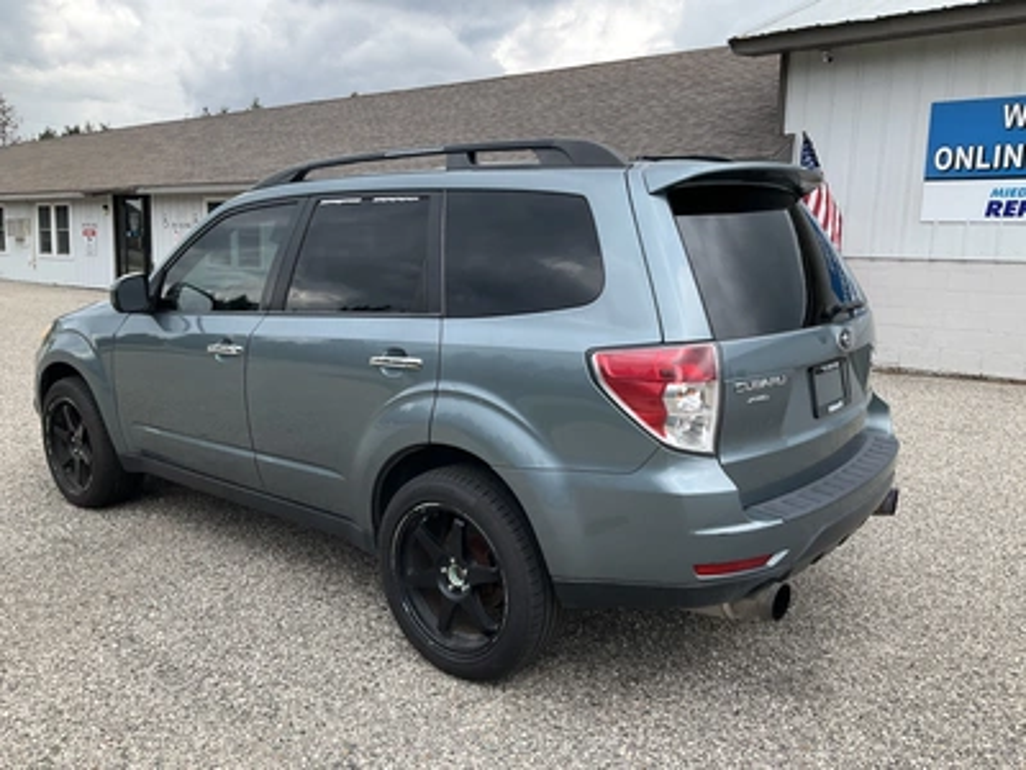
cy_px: 385
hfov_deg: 61.7
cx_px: 513
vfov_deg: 48.2
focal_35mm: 29
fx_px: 860
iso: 25
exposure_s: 1/461
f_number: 1.8
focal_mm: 3
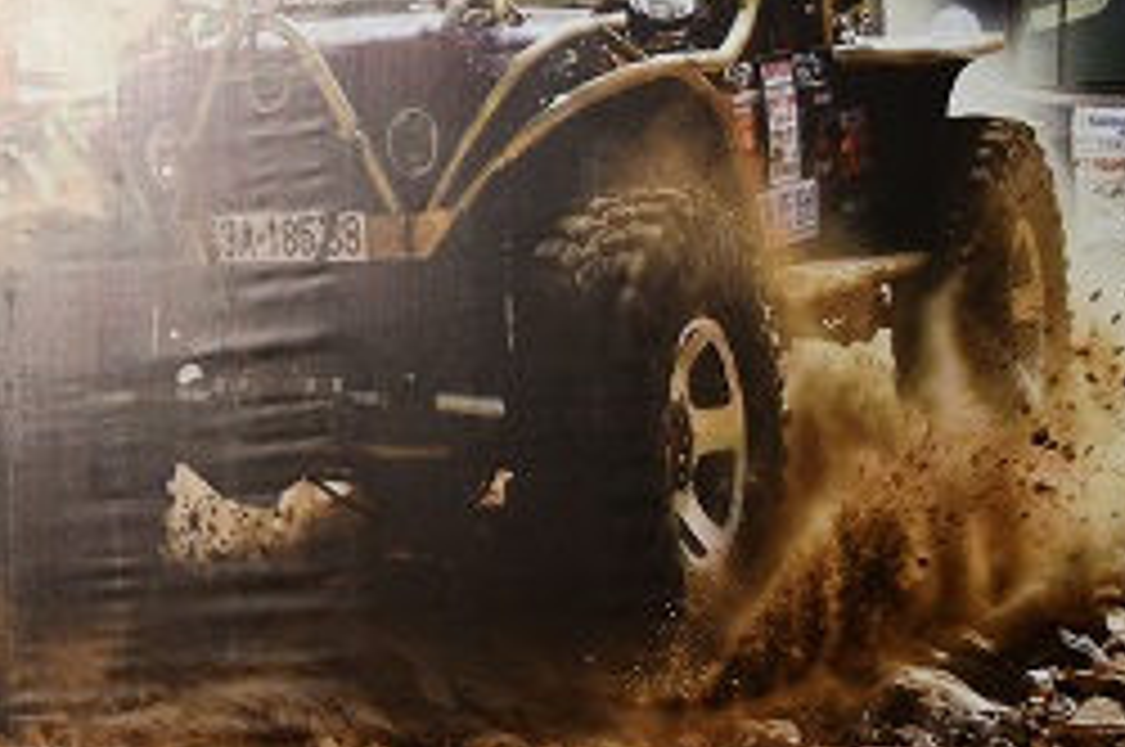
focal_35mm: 173
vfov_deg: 7.9
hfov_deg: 11.7
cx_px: -94
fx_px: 5399
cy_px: 122
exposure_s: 1/250
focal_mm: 48
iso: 400
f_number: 4.5
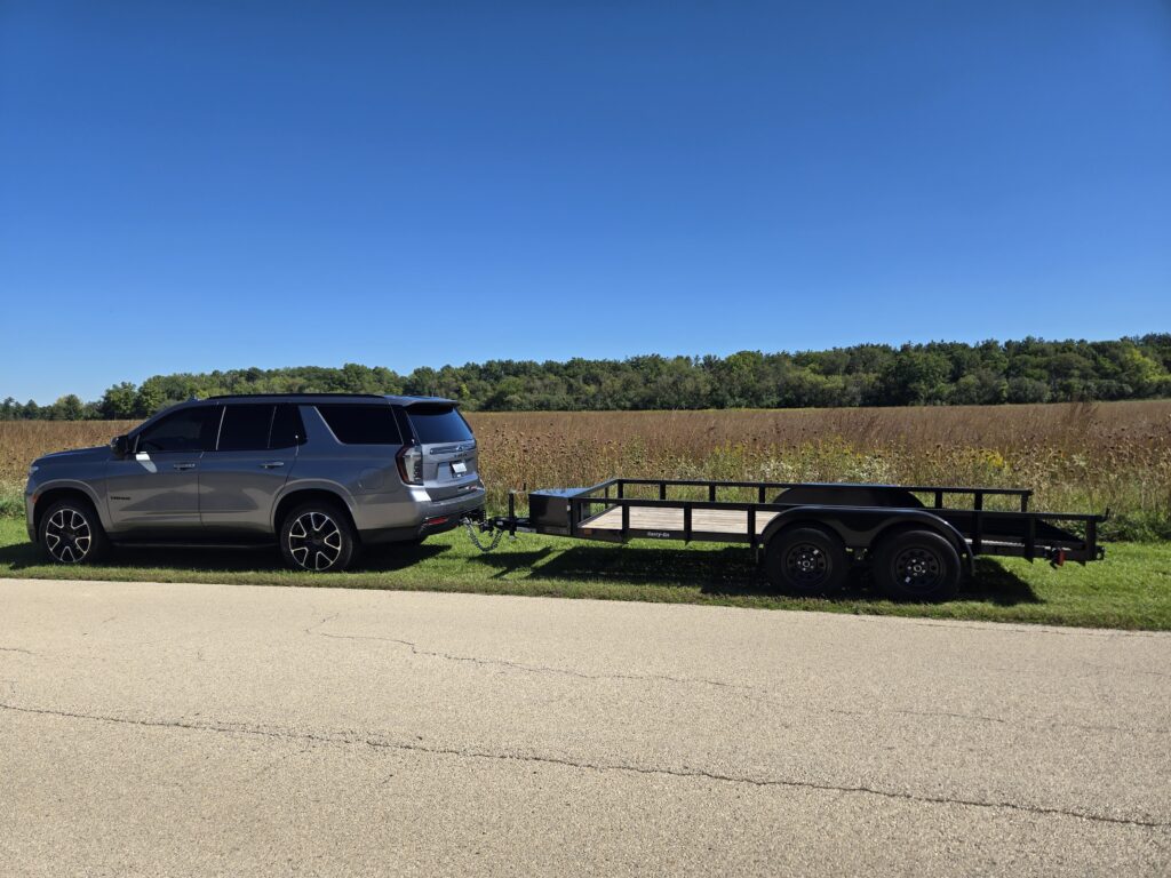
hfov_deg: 73.9
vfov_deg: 58.9
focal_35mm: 23
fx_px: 778
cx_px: 586
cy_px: 439
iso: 25
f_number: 1.8
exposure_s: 1/2283
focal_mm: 5.4
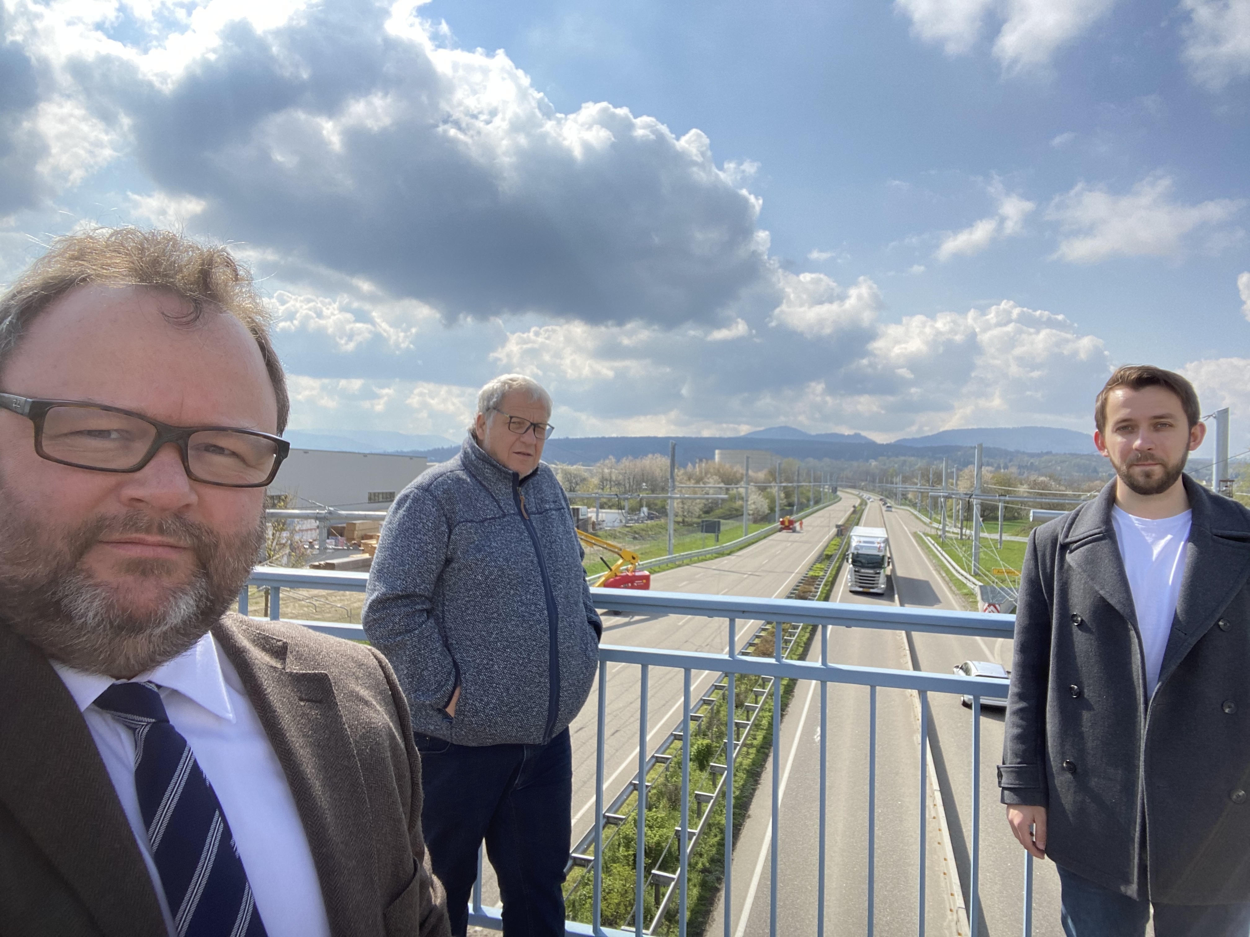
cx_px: 625
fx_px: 831
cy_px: 468
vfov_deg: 58.9
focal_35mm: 23
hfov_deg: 73.9
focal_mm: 2.71
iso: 25
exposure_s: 1/659
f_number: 2.2
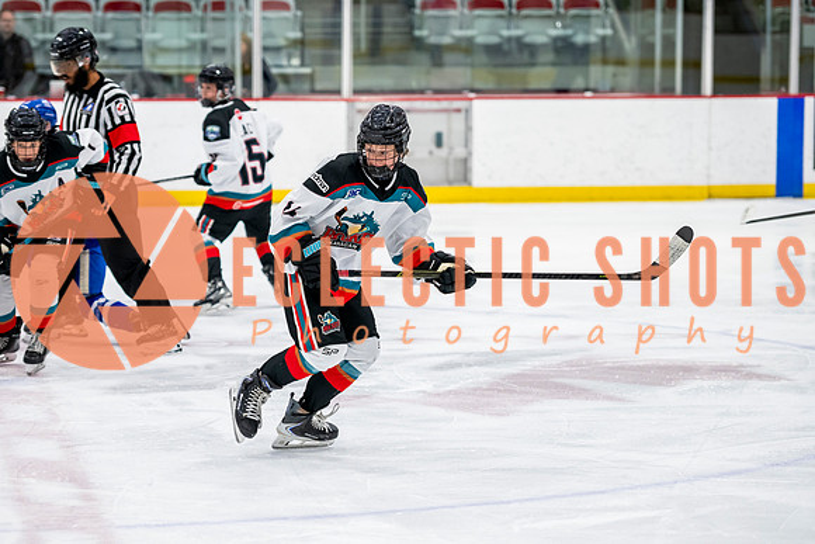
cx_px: 370
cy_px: 310
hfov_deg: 15.2
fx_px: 3064
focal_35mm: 135
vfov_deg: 10.1
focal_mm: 116
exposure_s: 1/800
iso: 1600
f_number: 3.2
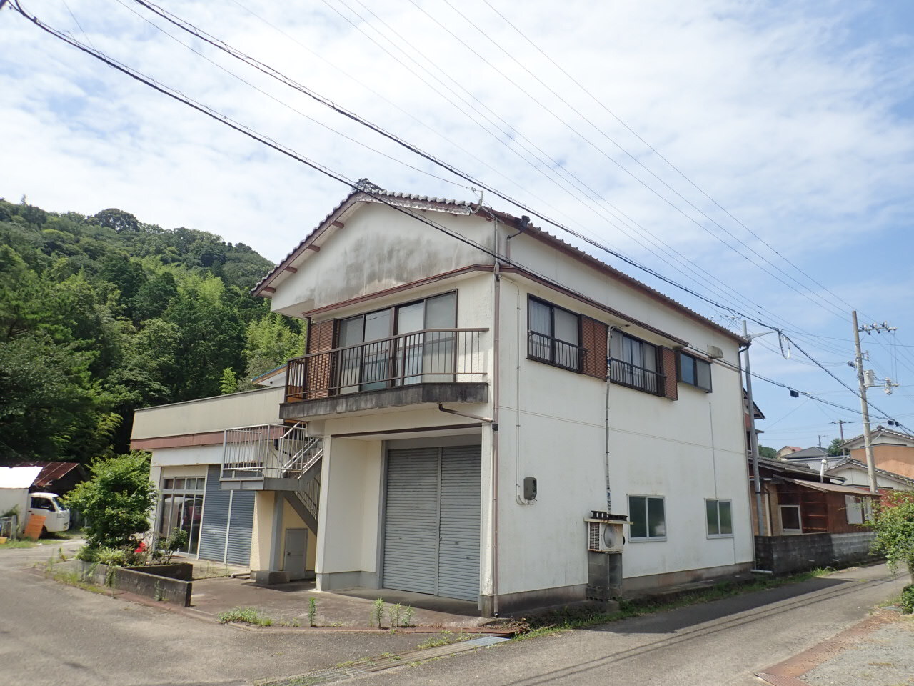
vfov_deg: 54.9
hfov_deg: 69.4
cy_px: 343
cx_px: 457
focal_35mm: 25
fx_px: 660
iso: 100
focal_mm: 4.5
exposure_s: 1/160
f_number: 8
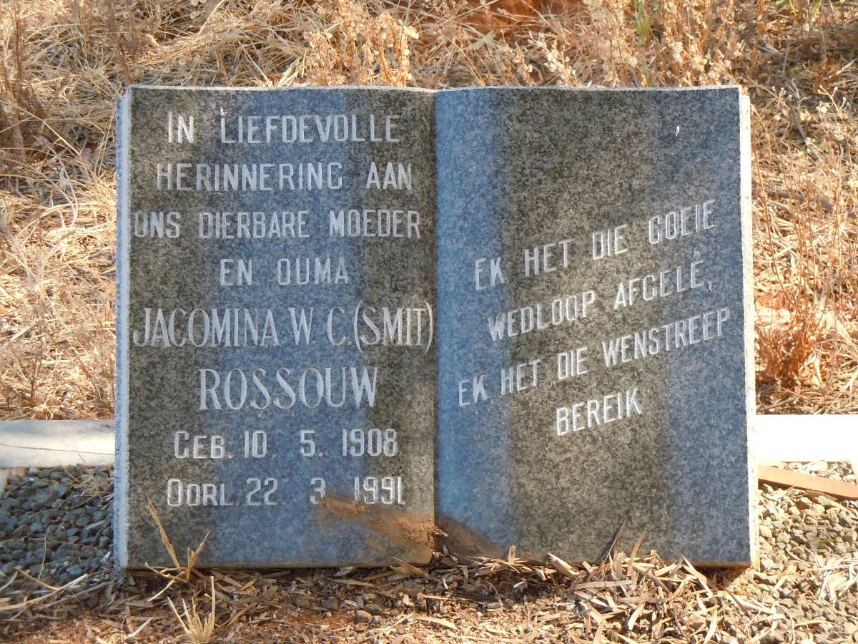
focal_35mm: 102
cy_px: 322
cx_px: 429
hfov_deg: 19.3
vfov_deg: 14.5
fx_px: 2528
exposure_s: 1/100
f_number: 4.5
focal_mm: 18.3
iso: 200
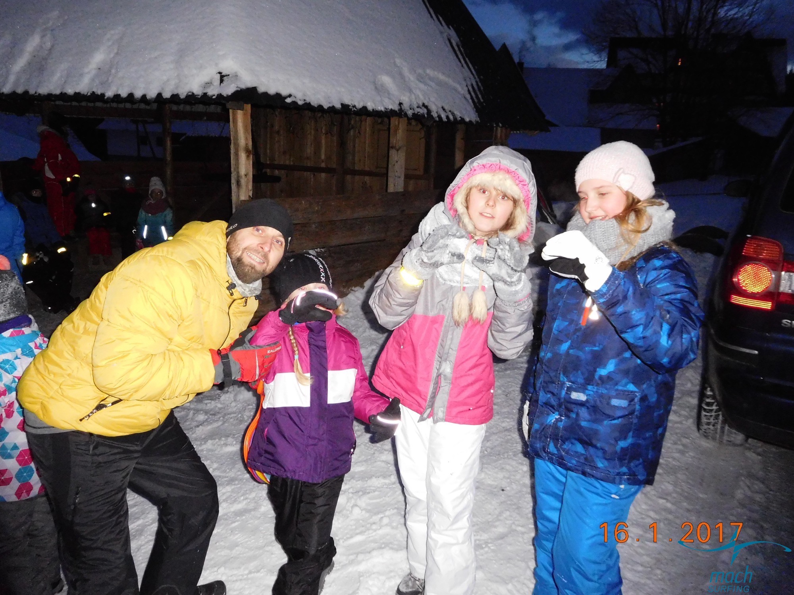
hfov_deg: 69.4
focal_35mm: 25
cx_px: 397
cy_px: 298
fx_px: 573
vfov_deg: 54.9
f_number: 3.4
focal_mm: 4.5
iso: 1100
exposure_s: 1/30
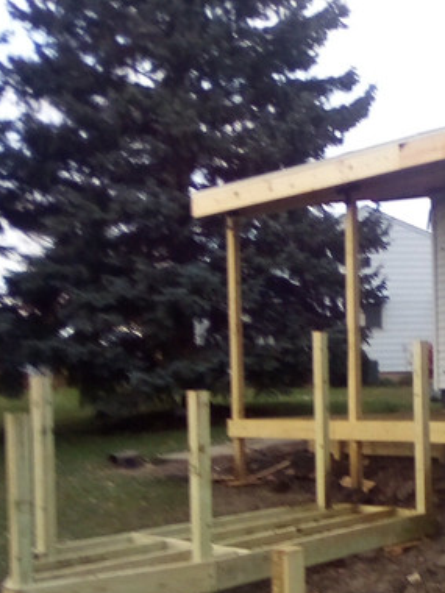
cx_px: 351
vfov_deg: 32.3
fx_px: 1011
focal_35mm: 59
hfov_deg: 24.4
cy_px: 412
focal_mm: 2.9
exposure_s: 1/33.3
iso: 69
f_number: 2.8
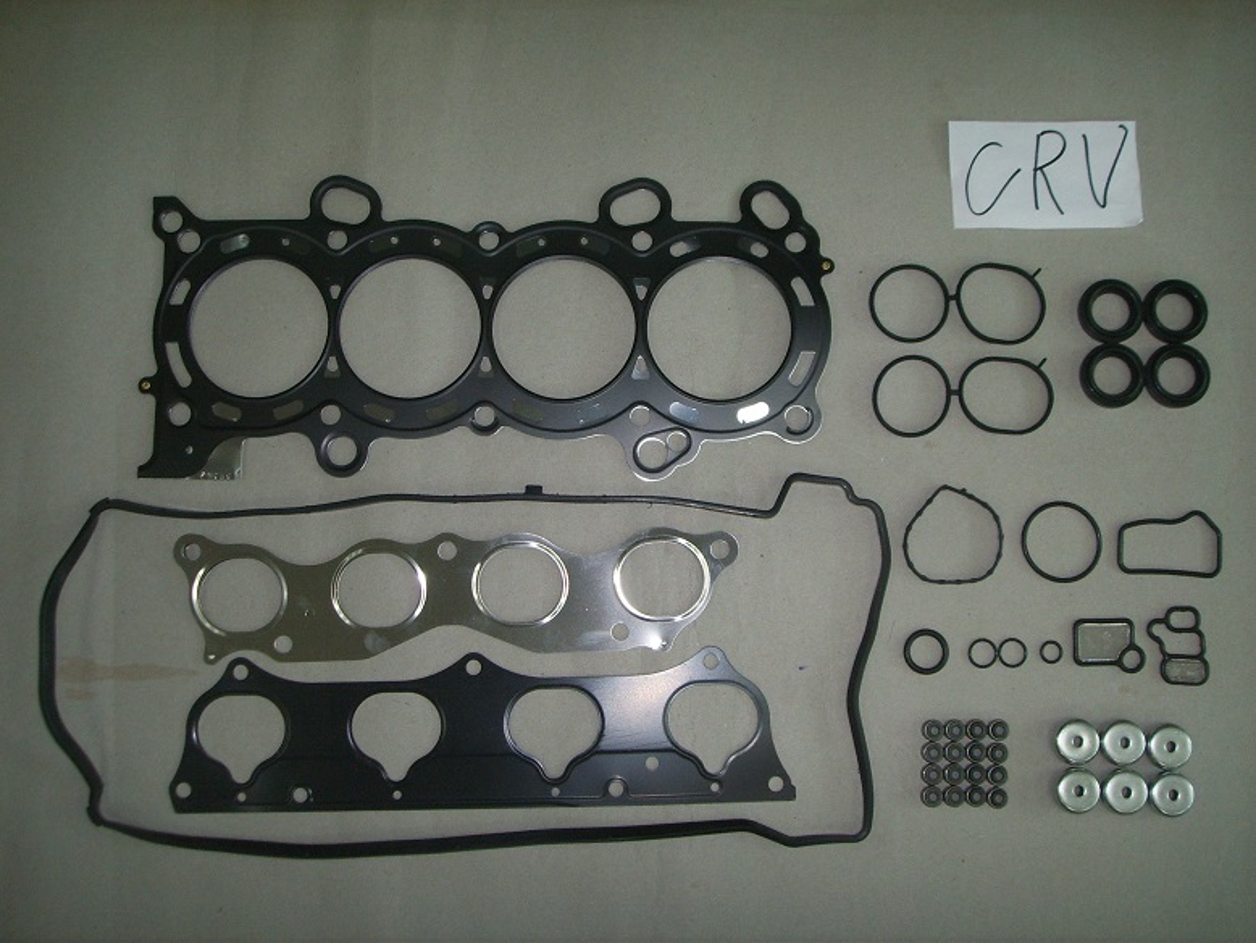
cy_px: 472
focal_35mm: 39
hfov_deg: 47.8
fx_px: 1416
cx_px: 628
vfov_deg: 36.8
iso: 100
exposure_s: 1/45
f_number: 3.5
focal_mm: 6.6
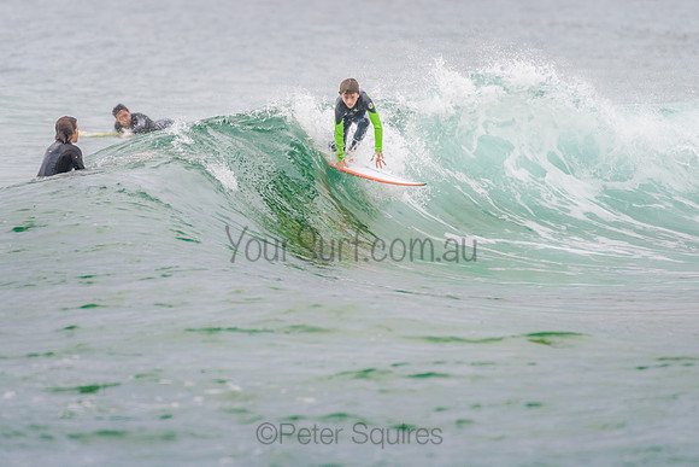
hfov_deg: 3.4
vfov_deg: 2.2
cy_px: 181
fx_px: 11904
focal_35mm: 613
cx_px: 339
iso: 400
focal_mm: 500
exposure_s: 1/800
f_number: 5.6
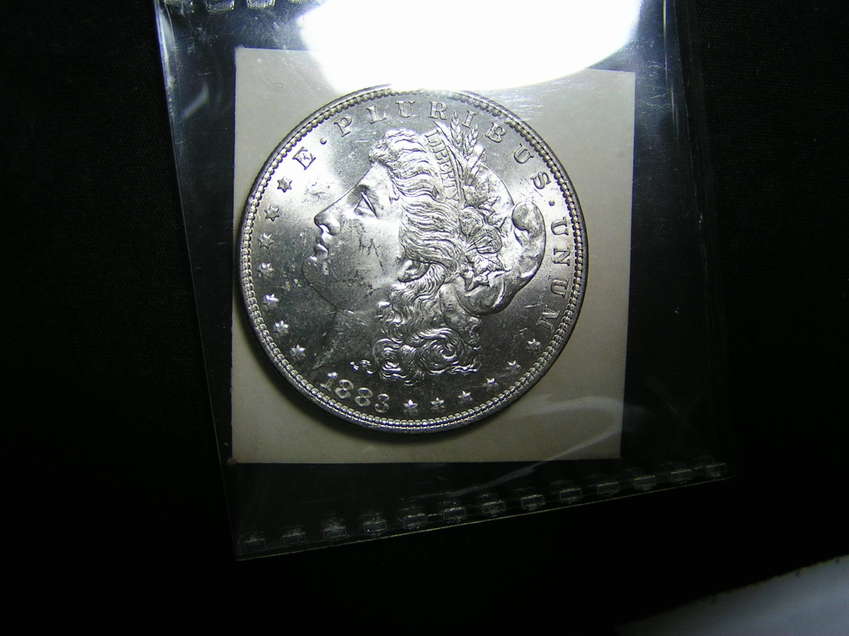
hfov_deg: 49.0
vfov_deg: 37.7
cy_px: 318
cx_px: 424
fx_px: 932
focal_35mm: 38
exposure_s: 1/60
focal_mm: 5.8
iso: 50
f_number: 3.5
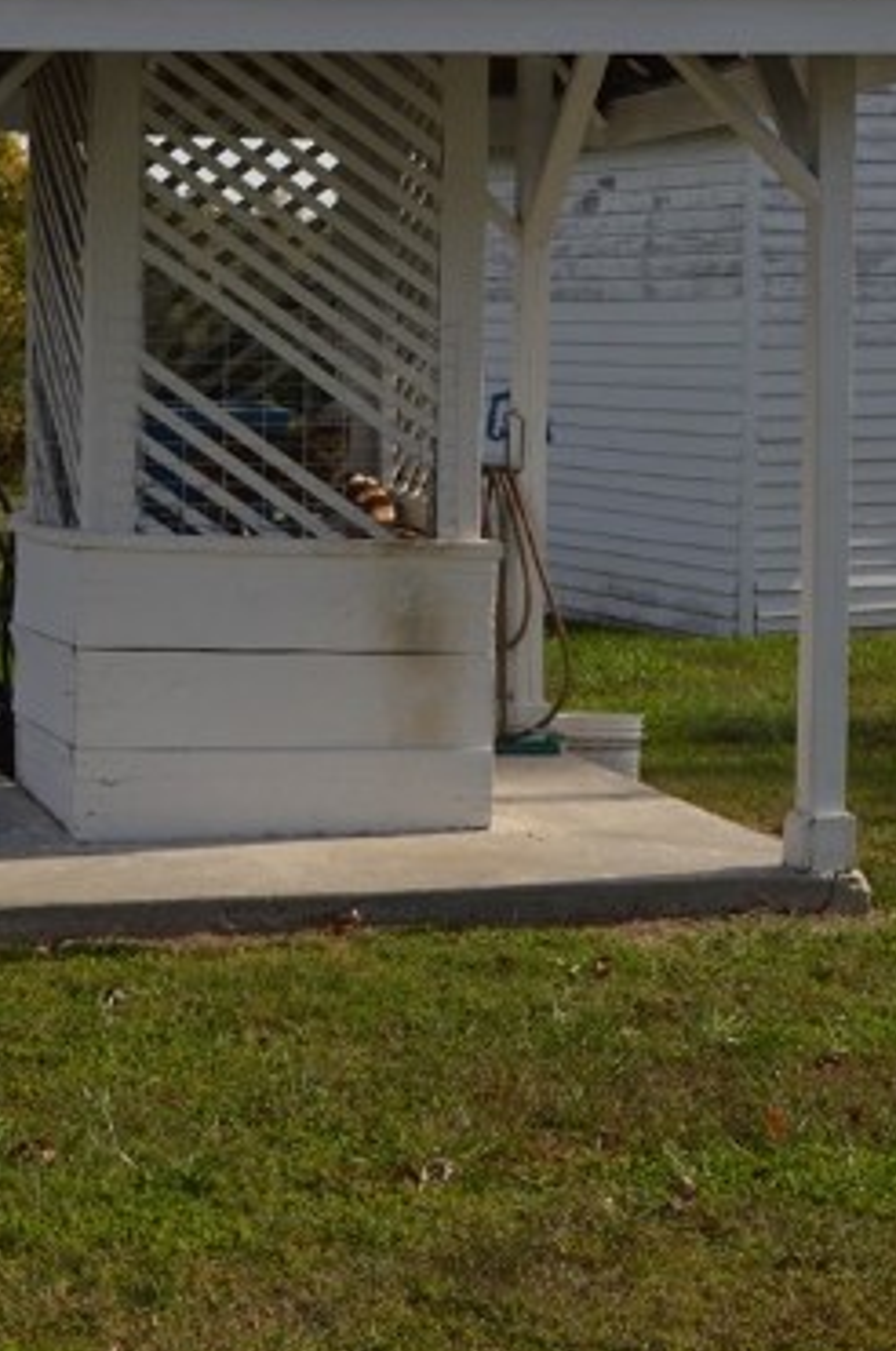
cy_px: 350
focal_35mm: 87
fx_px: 3260
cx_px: 168
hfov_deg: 15.5
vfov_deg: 23.2
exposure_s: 1/200
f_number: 8
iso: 100
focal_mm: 28
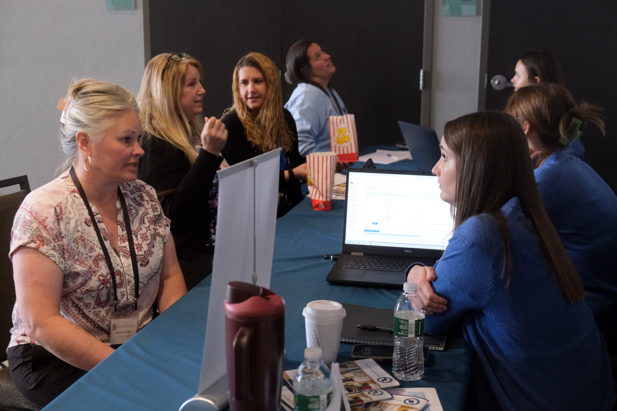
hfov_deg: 40.3
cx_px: 308
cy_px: 206
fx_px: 840
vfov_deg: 27.5
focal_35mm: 49
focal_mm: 32.9
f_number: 3.6
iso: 2000
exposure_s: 1/60
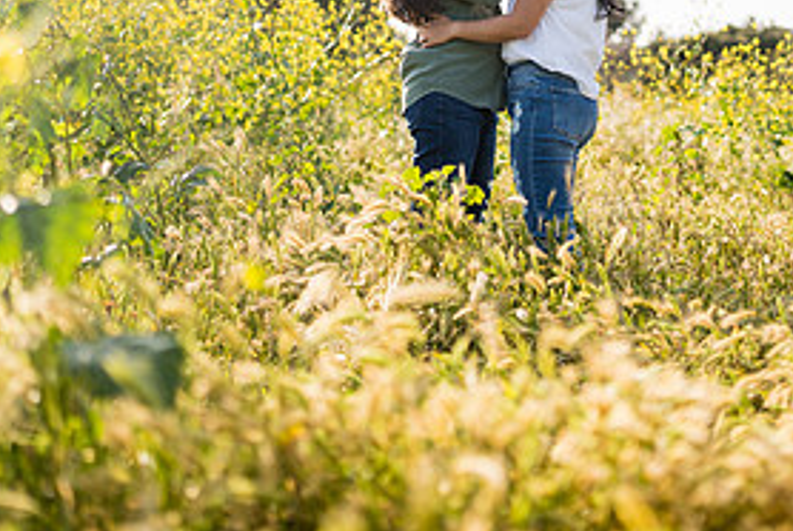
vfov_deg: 18.4
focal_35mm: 73
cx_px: 576
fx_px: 1610
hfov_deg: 27.4
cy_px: 39
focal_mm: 35
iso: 100
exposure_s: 1/3200
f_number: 1.4
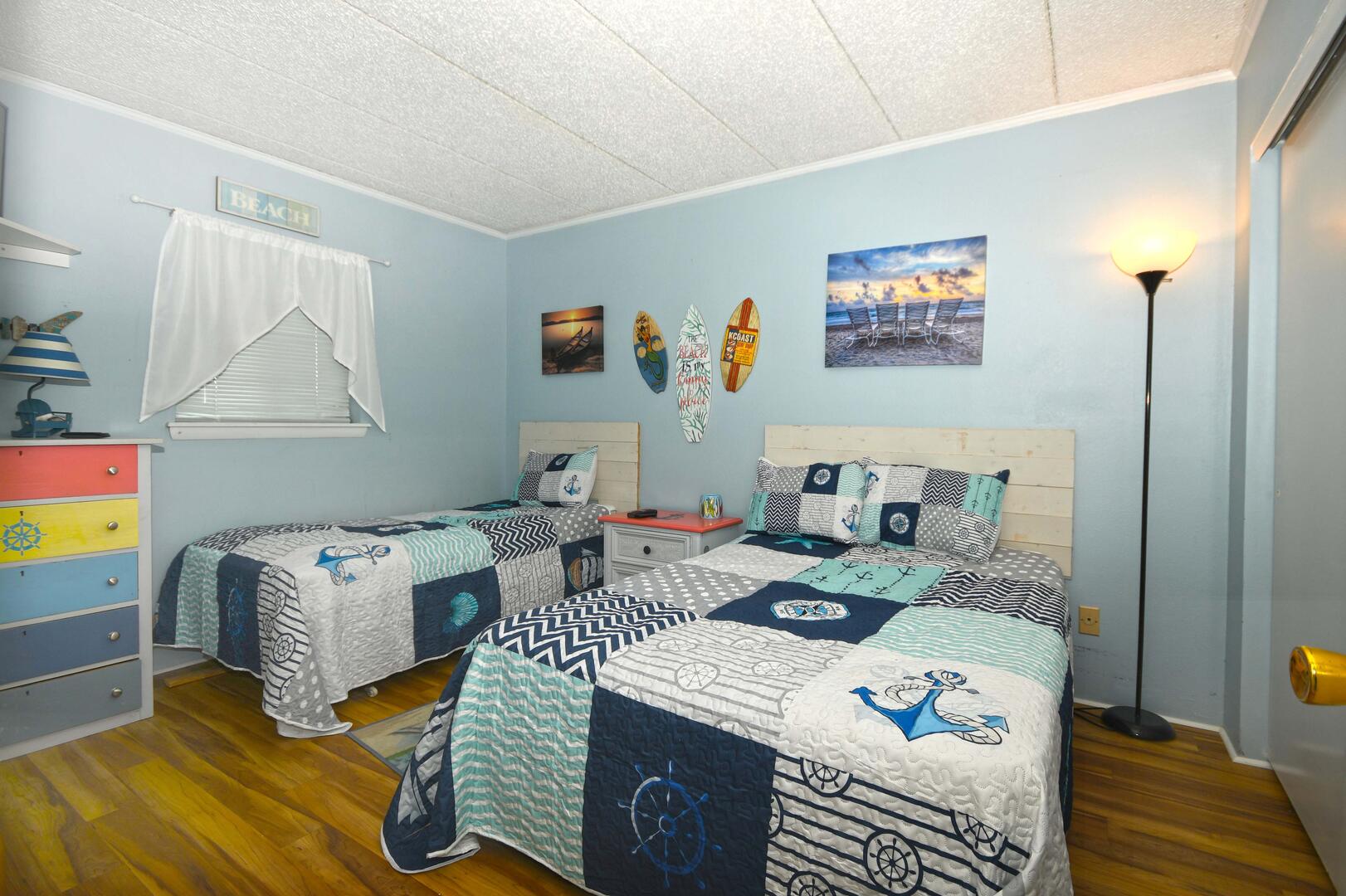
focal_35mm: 17
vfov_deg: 70.4
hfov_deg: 93.3
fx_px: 635
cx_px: 673
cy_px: 448
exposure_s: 1/125
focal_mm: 11.5
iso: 160
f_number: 7.1
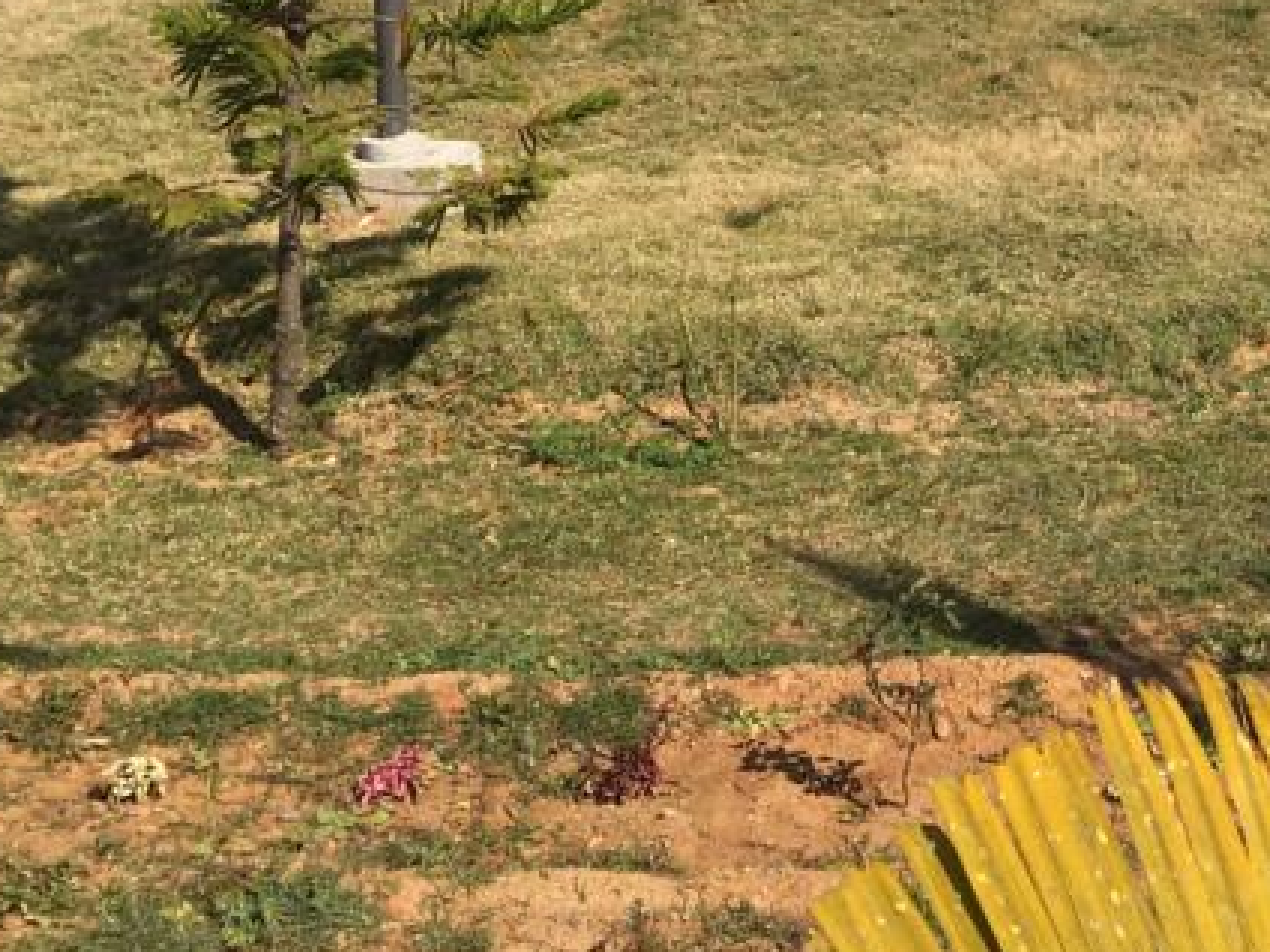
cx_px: 1225
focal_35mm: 82
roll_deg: -0.2
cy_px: -320
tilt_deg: -5.5
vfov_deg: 16.9
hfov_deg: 23.0
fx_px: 3008
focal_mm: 4.15
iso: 25
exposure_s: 1/2079
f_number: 2.2
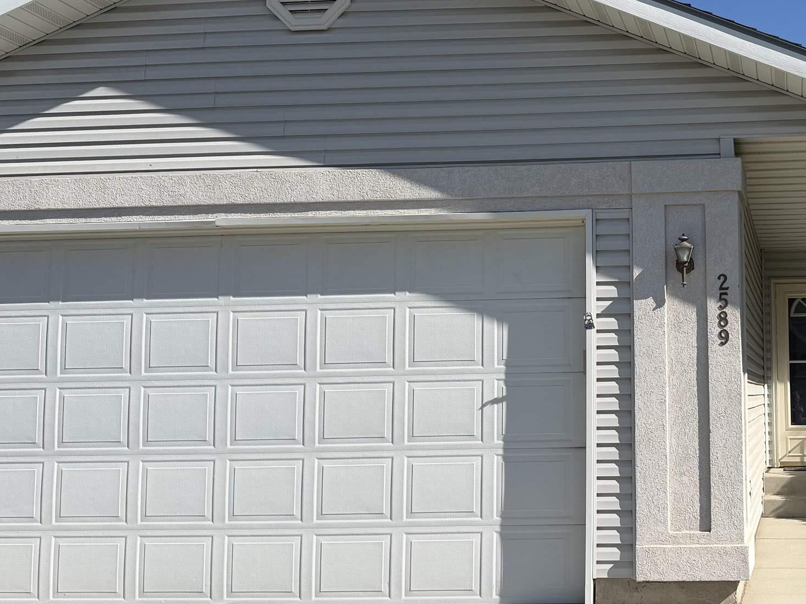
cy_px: 279
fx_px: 1164
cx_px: 701
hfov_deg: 36.2
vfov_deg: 29.1
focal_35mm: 50
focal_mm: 6.76
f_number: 1.78
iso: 80
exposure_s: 1/5714
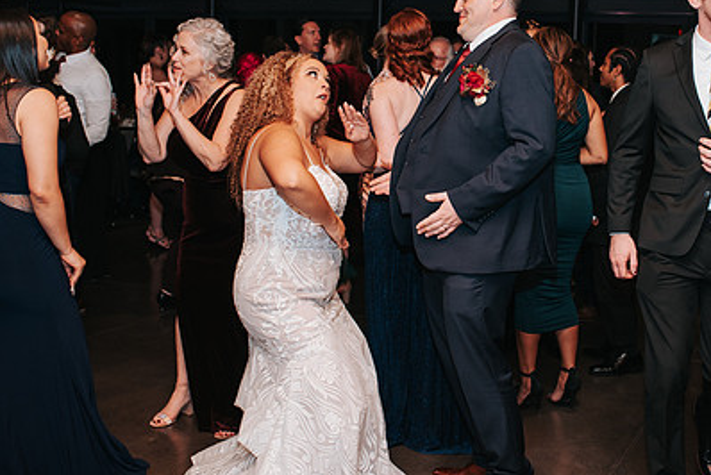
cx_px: 461
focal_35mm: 51
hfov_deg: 38.5
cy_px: 181
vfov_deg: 26.5
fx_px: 1008
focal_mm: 35
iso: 1000
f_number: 3.5
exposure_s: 1/200
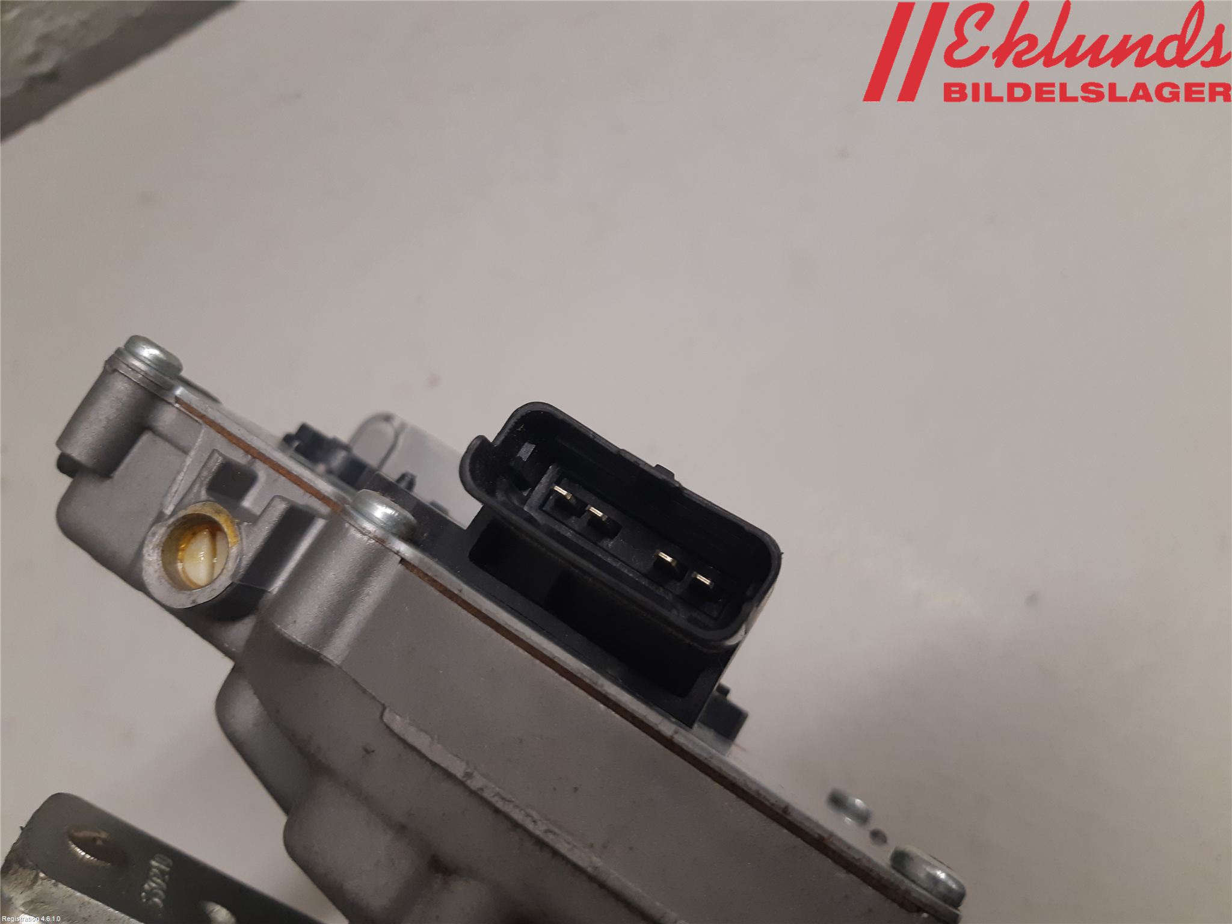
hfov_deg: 67.3
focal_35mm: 26
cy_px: 462
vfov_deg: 53.1
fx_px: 925
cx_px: 616
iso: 125
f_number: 1.7
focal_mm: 3.93
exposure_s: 1/50
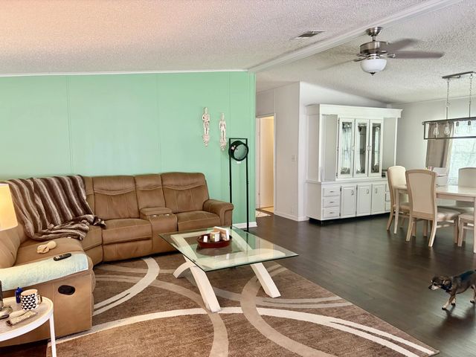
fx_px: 358
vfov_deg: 53.1
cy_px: 178
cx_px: 238
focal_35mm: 26
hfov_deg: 67.3
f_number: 1.6
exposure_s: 1/60
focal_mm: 5.96
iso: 200
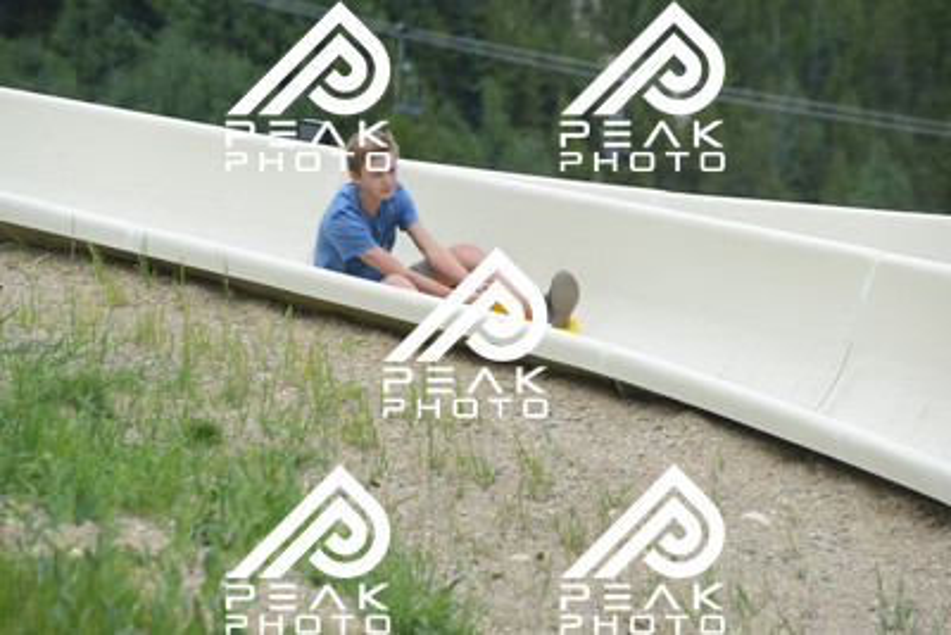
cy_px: 318
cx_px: 476
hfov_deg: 10.5
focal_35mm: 195
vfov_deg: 7.0
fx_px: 5153
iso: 400
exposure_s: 1/640
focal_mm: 195
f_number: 6.3
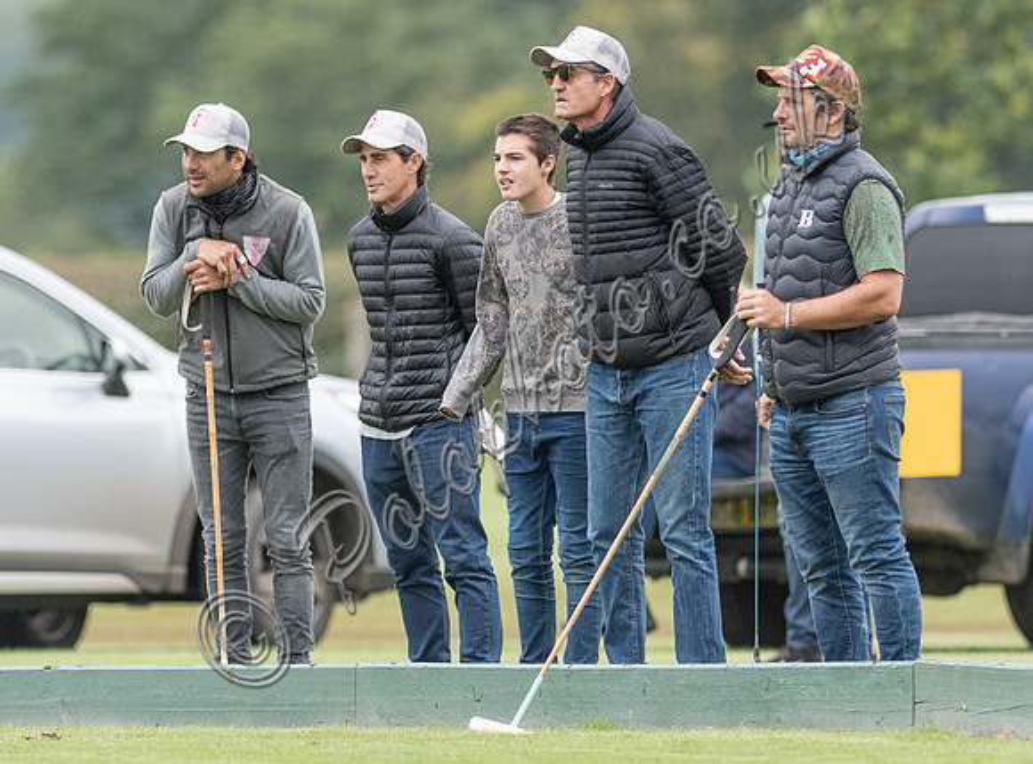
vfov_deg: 2.1
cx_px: 611
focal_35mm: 691
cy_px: 236
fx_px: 20527
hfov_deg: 2.9
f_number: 2.8
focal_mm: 300
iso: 640
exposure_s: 1/2500
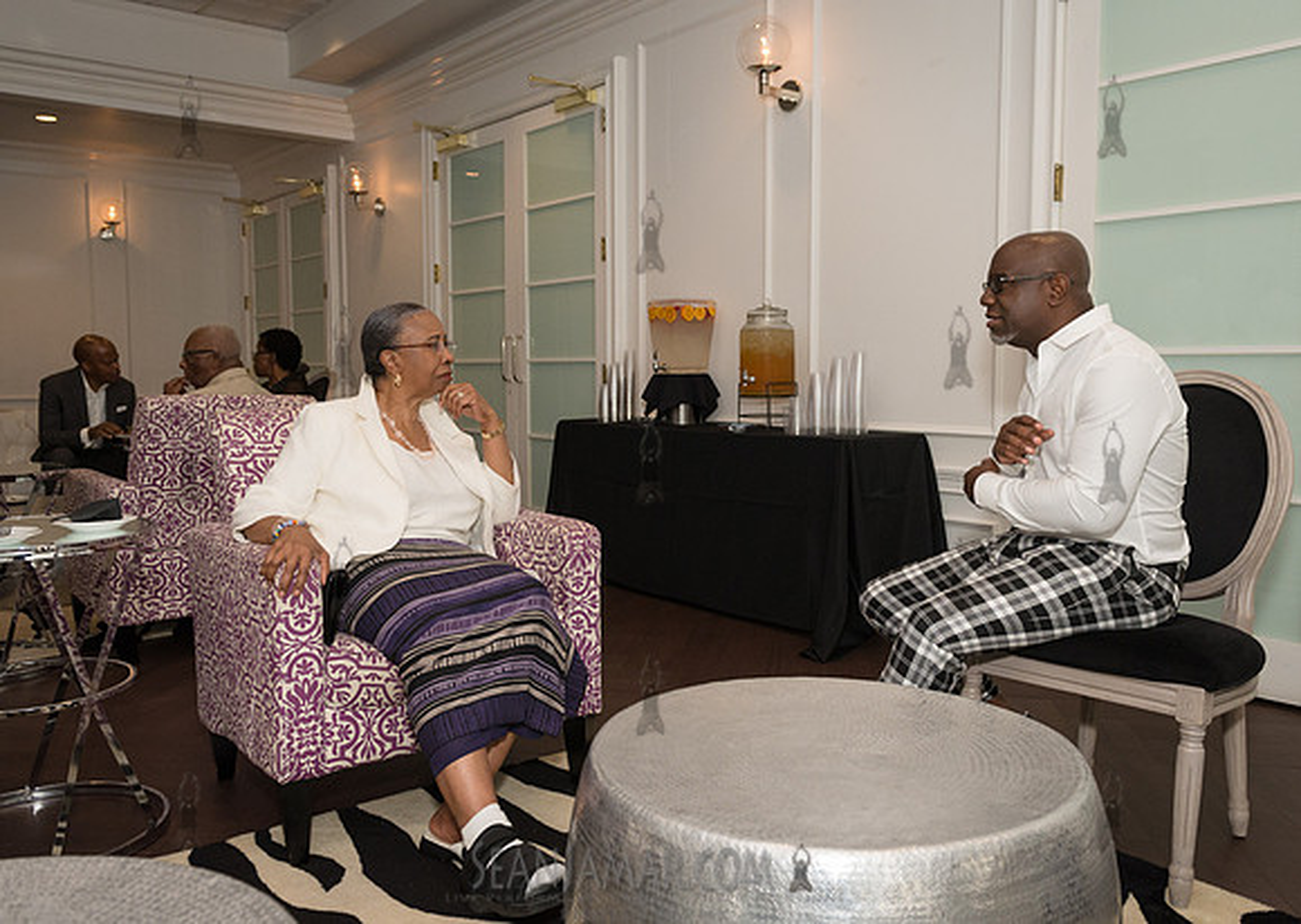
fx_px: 1120
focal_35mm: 30
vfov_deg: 44.8
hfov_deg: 60.3
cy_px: 454
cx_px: 674
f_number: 4
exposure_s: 1/320
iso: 1600
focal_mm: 26
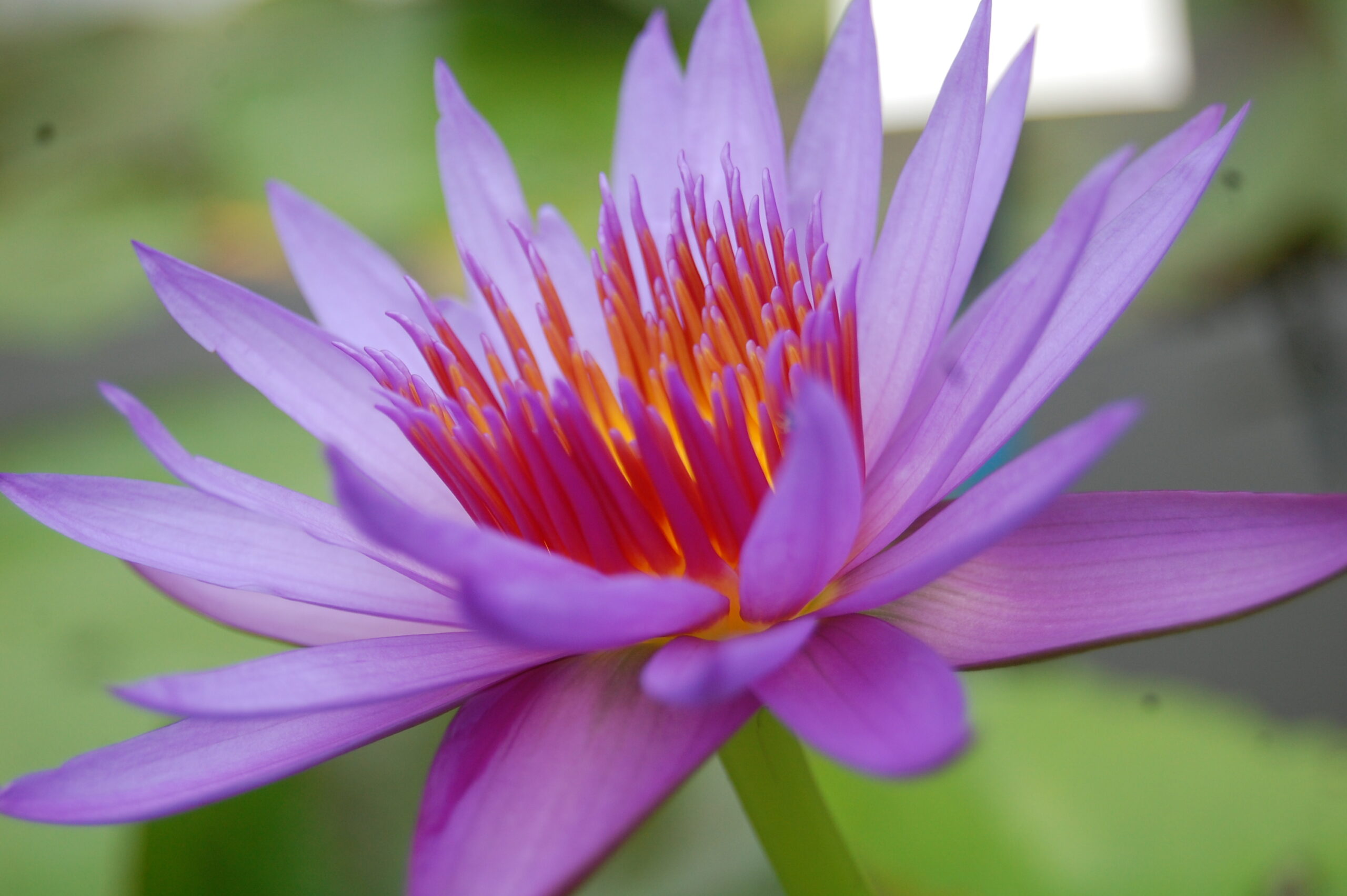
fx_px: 3084
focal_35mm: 82
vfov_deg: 16.5
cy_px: 448
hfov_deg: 24.6
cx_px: 674
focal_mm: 55
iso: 400
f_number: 5.6
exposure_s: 1/100
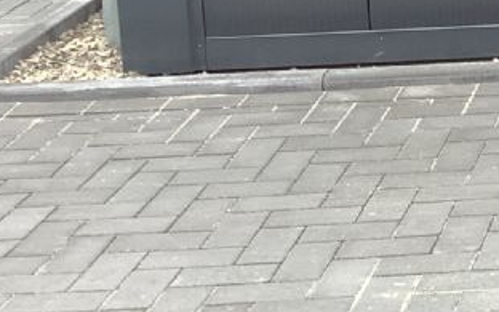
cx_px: 846
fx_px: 1836
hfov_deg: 14.0
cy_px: -250
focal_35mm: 135
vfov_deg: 9.3
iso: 25
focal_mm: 3.3
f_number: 2.4
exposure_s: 1/127
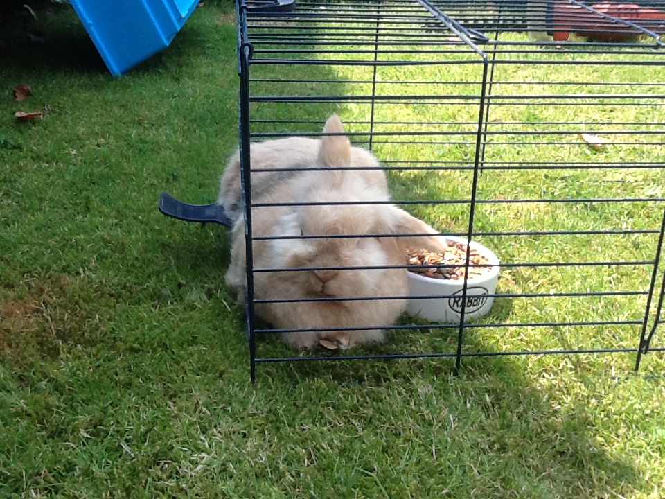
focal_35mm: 44
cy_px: 250
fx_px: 845
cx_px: 332
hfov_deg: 42.9
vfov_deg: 32.9
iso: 40
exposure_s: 1/453
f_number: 2.4
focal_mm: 2.03
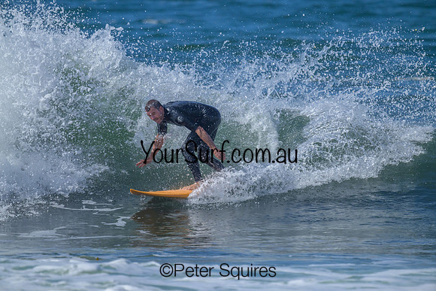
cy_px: 146
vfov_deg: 1.2
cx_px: 218
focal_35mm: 1120
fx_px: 13567
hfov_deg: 1.8
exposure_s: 1/4000
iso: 1250
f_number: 9
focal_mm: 1120
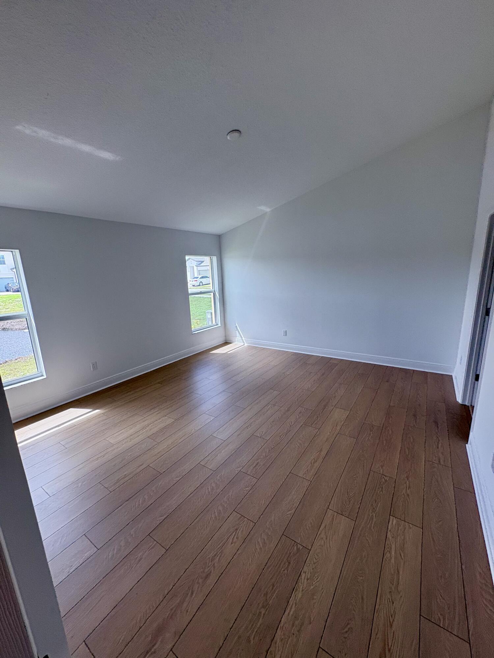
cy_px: 329
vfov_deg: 102.1
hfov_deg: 85.7
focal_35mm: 14
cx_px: 247
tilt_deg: -11.3
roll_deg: +2.5
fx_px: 266
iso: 40
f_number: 2.2
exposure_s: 1/120
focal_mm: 2.22
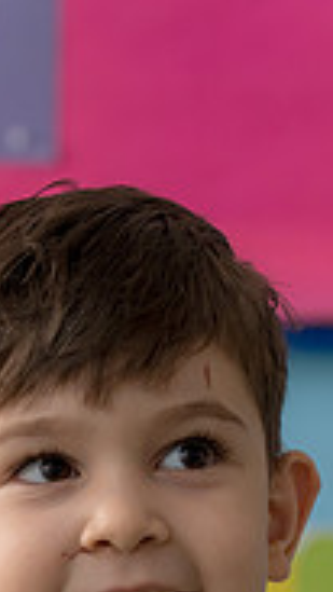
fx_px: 4236
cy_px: 725
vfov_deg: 7.9
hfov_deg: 4.5
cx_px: 29
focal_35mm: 270
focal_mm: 105
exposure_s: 1/160
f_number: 5.6
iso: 1600
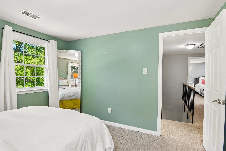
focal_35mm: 18
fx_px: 113
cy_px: 75
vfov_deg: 67.4
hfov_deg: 90.0
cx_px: 111
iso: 400
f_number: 8
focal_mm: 16
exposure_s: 1/30
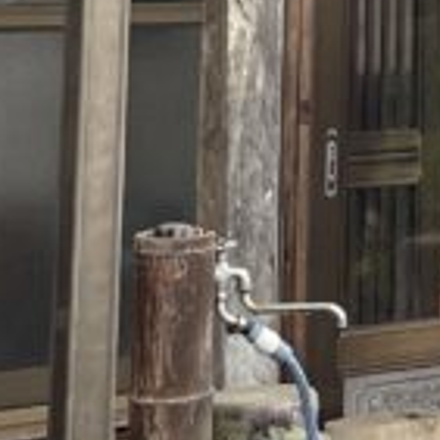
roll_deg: +1.4
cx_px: 830
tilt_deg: +9.1
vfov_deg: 9.8
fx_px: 2402
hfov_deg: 9.8
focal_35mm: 167
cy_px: -399
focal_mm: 4.2
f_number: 1.6
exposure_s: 1/121
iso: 100
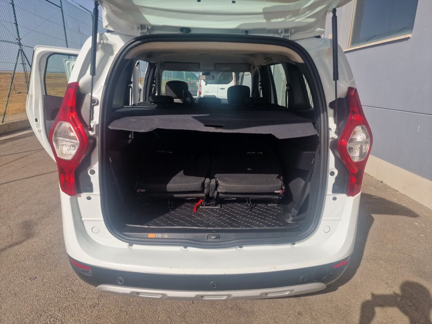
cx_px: 216
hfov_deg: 73.9
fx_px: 287
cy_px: 162
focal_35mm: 23
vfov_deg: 58.9
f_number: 1.8
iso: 50
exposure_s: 1/872
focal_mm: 6.4
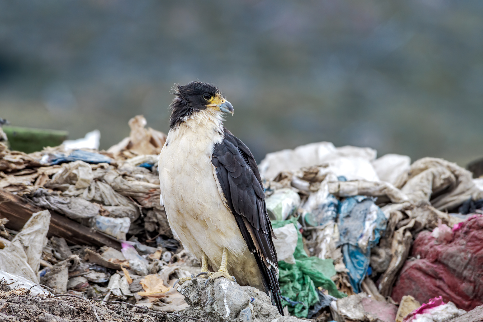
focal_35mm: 540
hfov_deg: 3.8
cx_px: 242
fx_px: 7244
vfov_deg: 2.5
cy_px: 161
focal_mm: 360
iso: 500
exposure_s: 1/250
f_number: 8
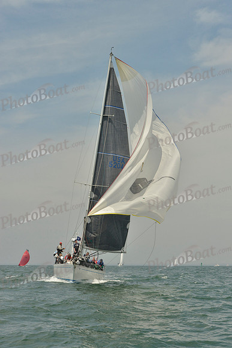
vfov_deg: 28.8
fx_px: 676
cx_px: 116
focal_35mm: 70
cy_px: 174
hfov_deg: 19.5
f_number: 14
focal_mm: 70
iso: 560
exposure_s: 1/1250
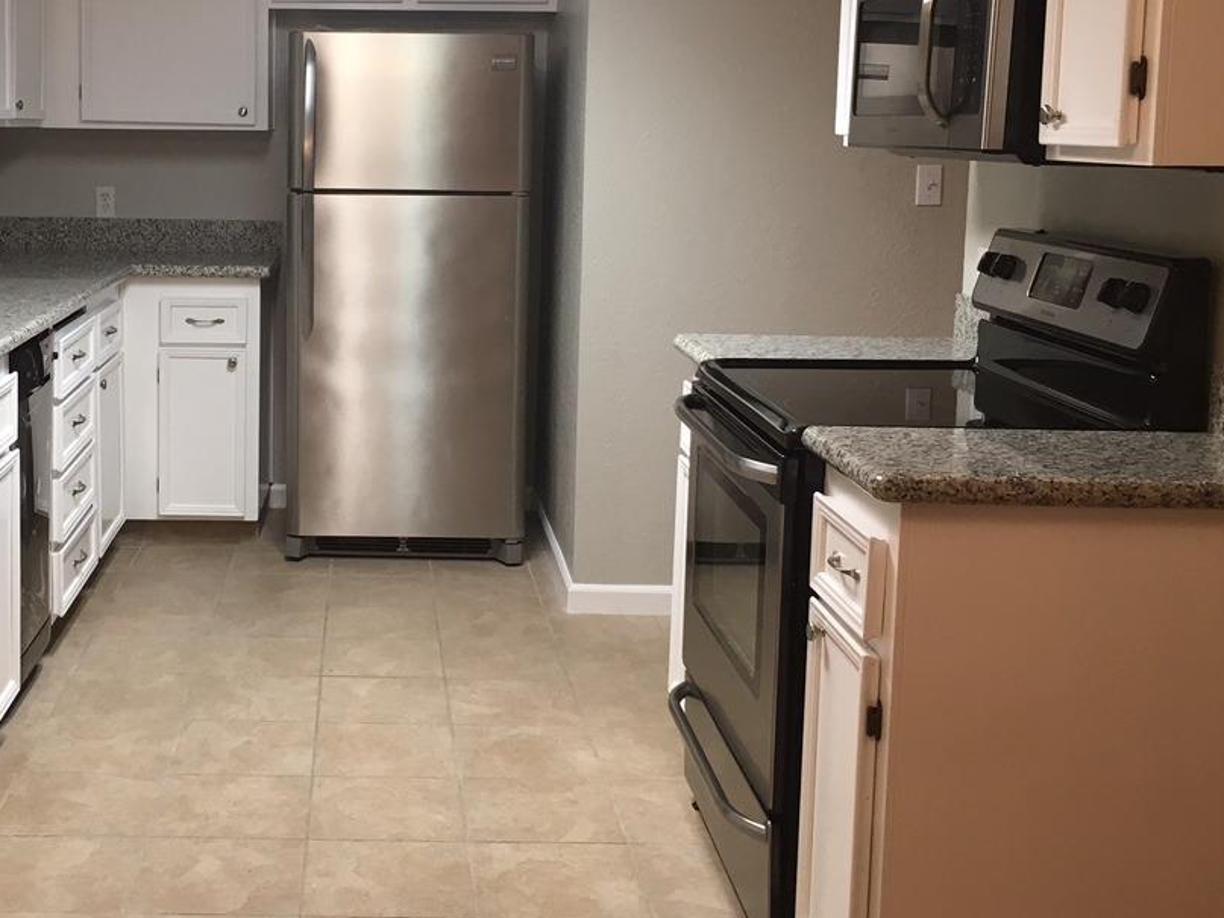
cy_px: 314
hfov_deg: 40.5
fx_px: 1626
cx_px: 372
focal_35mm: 46
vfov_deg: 31.3
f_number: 2.2
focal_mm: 4.15
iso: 64
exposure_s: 1/30
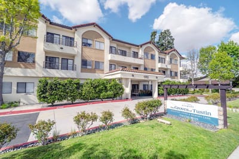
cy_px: 80
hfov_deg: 96.7
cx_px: 120
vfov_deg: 73.8
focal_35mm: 16
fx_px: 106
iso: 100
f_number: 5.6
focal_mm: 16
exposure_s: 1/1250
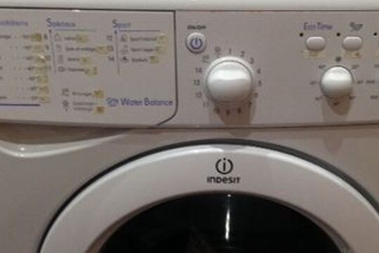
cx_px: 239
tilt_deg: -35.1
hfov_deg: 31.3
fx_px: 674
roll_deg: -2.5
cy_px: 192
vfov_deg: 21.1
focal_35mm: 64
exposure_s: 1/20
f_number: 2.4
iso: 160
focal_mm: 4.12
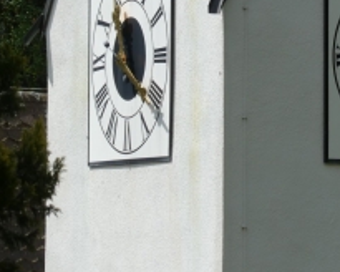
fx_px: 6148
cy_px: 28
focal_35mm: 611
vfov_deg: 2.5
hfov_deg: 3.2
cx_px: 268
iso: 80
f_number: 5.8
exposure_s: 1/500
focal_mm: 53.8
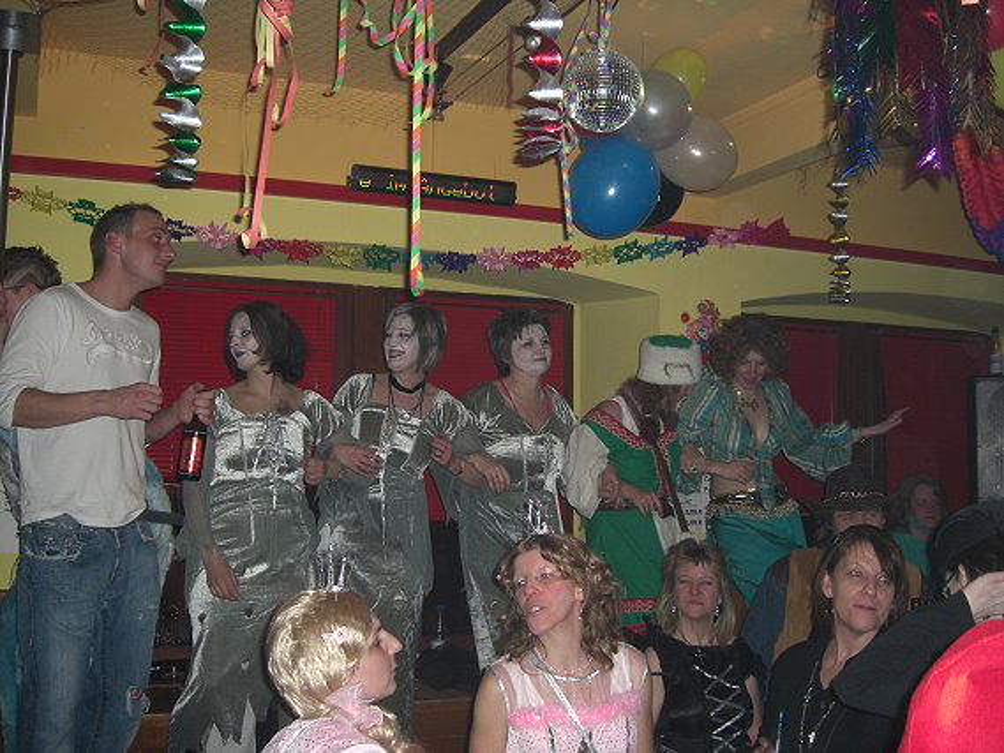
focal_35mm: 38
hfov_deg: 49.0
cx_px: 502
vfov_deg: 37.7
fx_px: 1102
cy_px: 376
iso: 200
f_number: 2.8
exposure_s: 1/60
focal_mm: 7.9
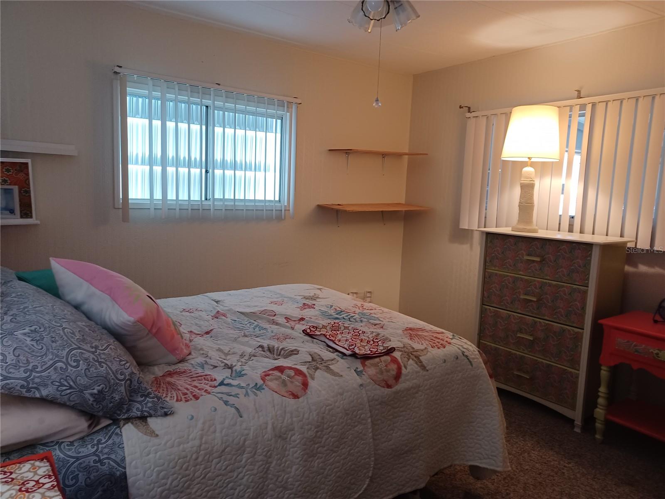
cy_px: 250
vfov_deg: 54.9
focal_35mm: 25
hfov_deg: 69.4
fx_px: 480
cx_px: 332
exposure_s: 1/40
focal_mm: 4.6
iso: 320
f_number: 1.8
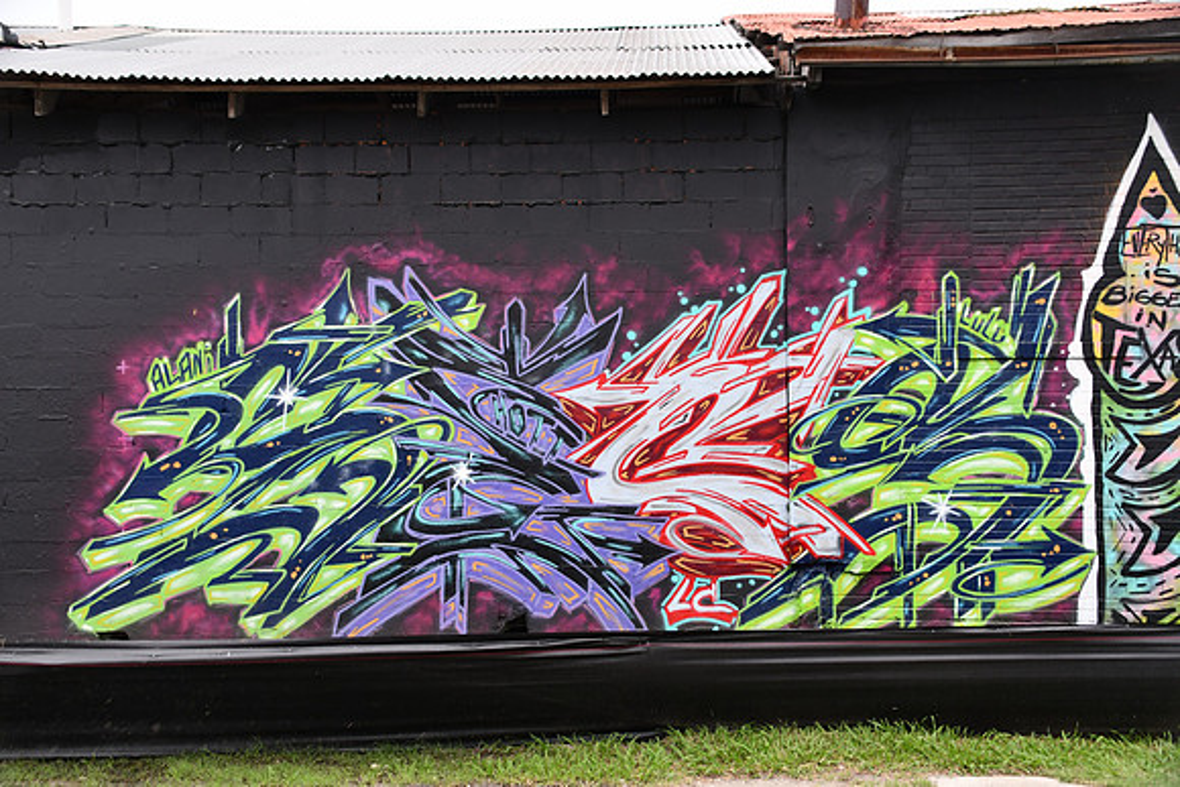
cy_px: 394
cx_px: 590
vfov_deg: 29.3
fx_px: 1508
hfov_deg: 42.7
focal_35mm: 46
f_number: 5
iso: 400
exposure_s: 1/250
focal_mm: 31
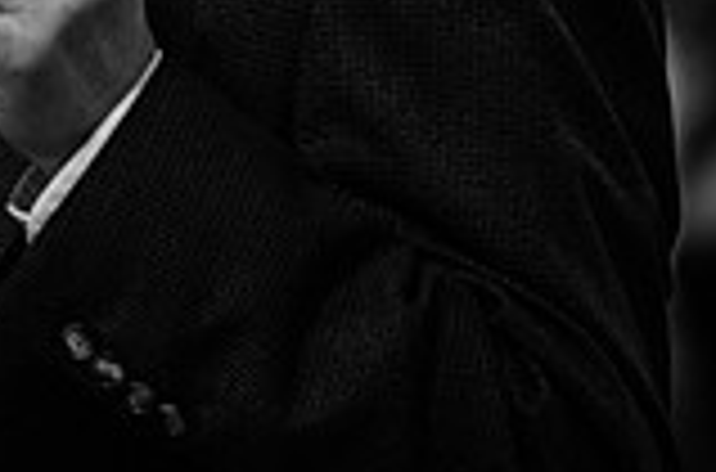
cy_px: -279
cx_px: -419
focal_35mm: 311
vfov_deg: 4.4
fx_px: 6167
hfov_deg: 6.5
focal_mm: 85
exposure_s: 1/250
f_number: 1.4
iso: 2500
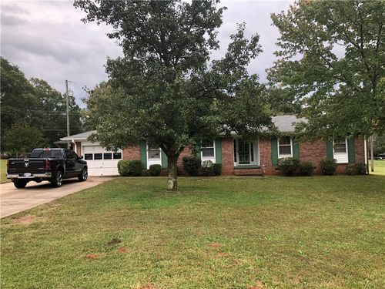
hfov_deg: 63.4
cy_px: 144
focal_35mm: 28
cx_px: 192
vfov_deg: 49.7
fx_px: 311
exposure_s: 1/224
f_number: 1.8
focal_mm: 4
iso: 20
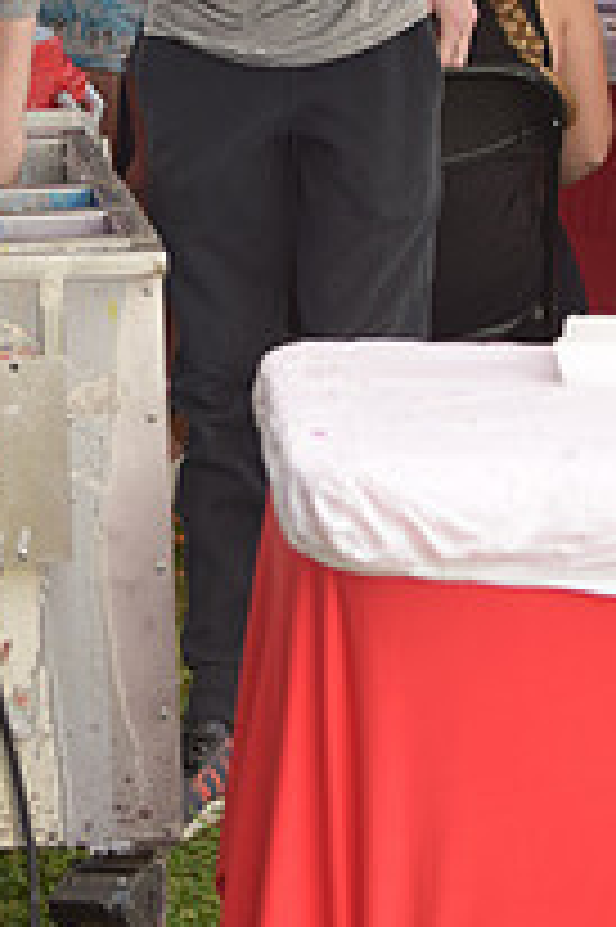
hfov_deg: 5.2
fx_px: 6735
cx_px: 36
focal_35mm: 262
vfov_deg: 7.8
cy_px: 112
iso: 200
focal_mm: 80
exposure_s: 1/400
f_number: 2.8
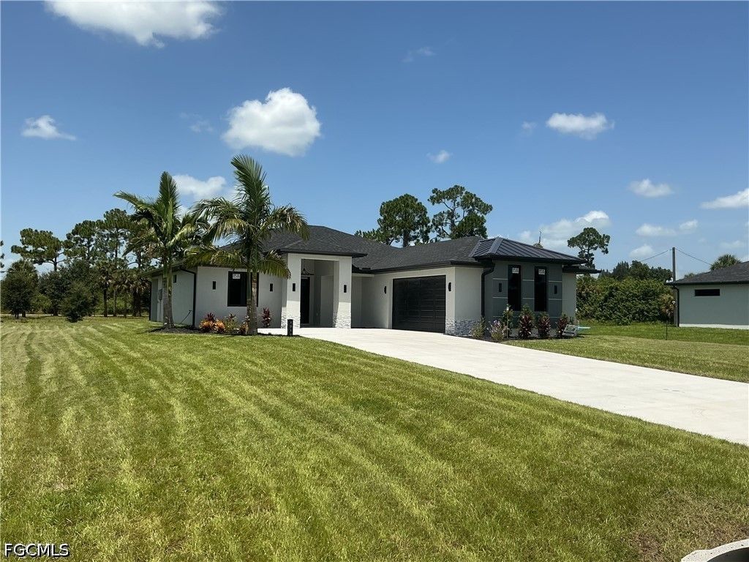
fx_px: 627
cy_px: 281
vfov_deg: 48.2
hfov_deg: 61.7
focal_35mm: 29
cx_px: 374
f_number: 1.8
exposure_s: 1/2538
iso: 25
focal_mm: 3
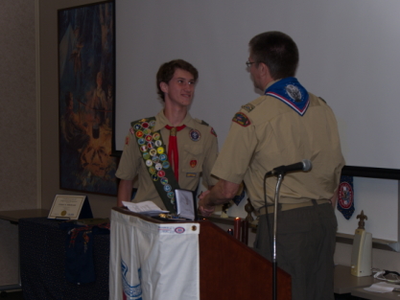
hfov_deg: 21.3
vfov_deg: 16.1
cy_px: 150
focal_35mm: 92
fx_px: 1063
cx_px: 200
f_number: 4.9
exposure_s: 1/125
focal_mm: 46
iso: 200
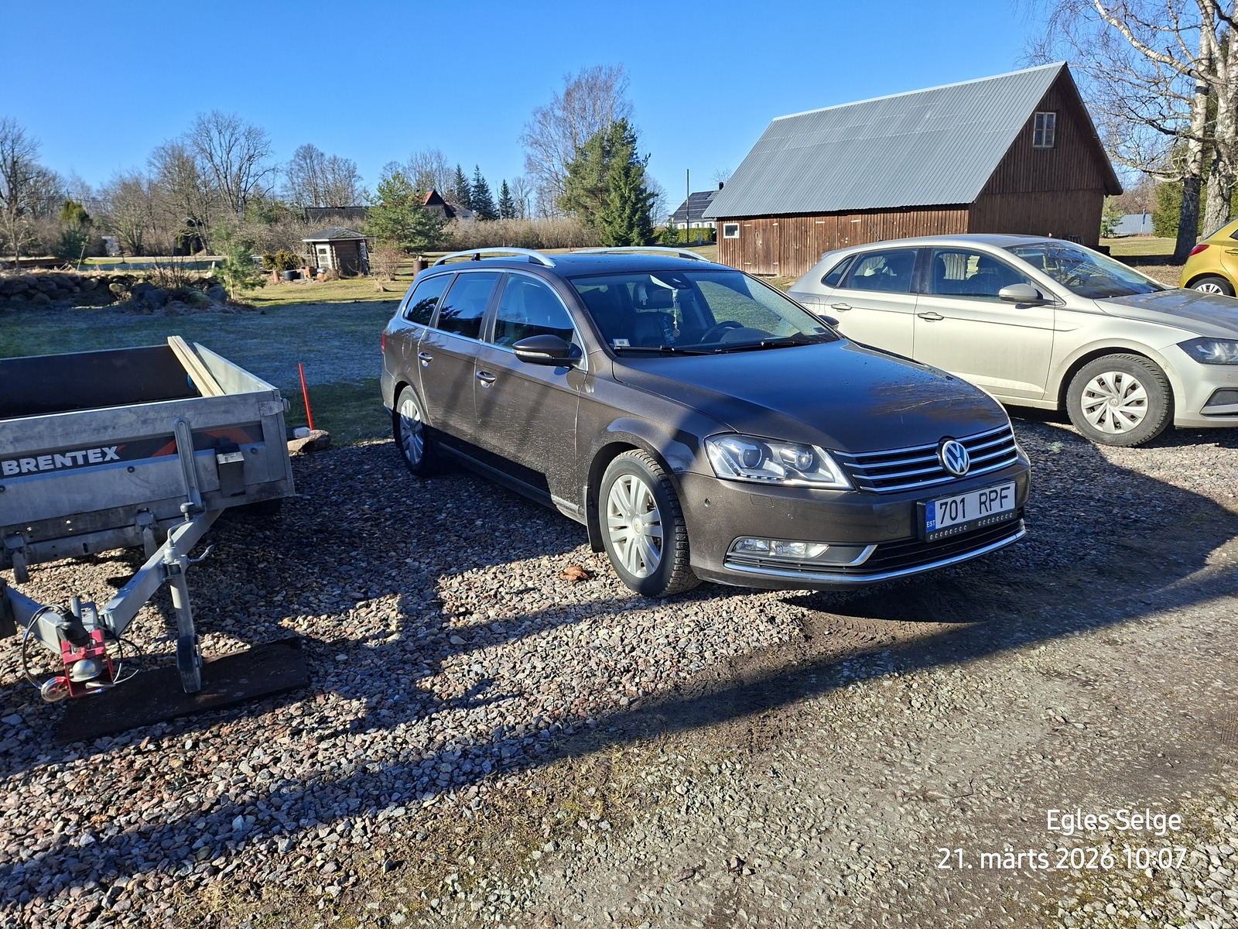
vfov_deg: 58.9
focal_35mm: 23
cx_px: 619
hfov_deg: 73.9
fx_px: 823
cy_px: 464
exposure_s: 1/1792
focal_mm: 5.54
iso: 50
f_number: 1.8
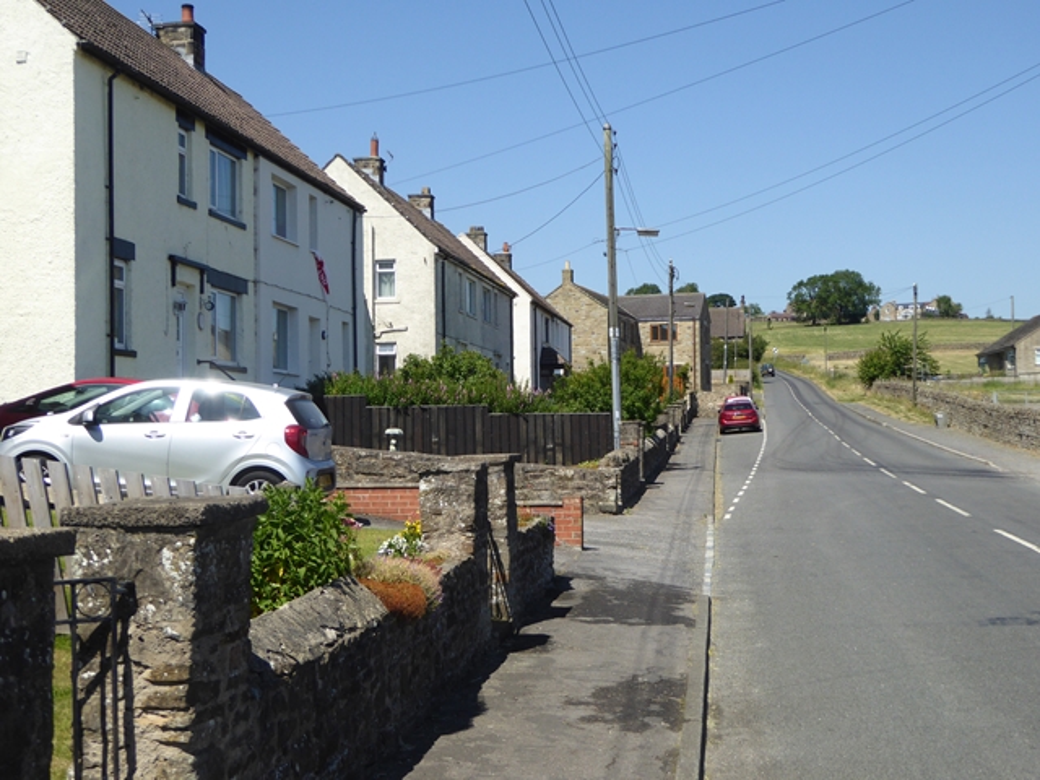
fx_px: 1592
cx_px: 520
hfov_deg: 36.2
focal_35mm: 53
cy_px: 390
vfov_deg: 27.5
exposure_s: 1/640
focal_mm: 9
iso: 100
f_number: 4.1
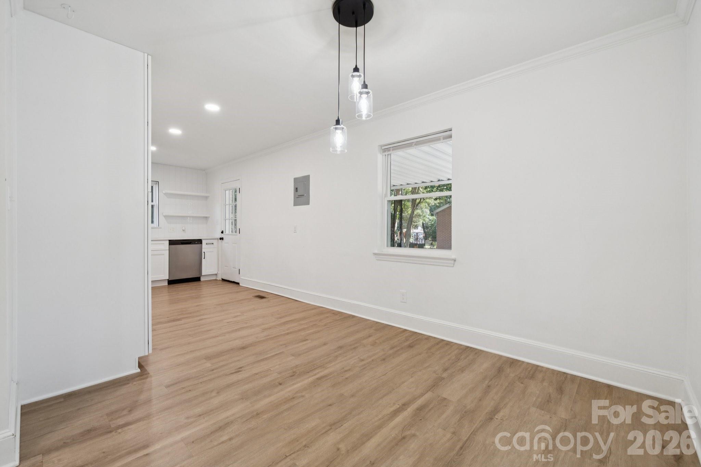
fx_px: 273
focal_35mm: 14
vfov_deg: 81.2
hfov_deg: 104.3
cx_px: 350
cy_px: 234
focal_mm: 14
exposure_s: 1/20
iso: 160
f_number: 7.1
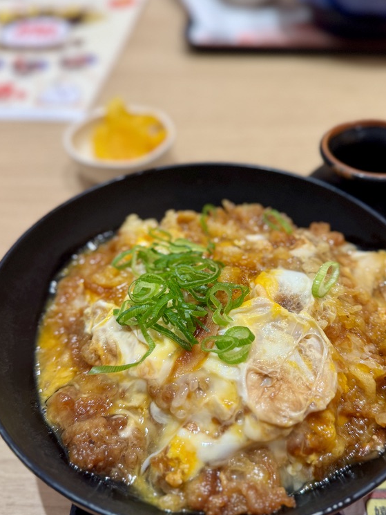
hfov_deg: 42.9
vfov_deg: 55.3
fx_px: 490
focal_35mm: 33
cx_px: 218
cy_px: 253
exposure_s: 1/117
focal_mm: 6.76
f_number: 1.78
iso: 100
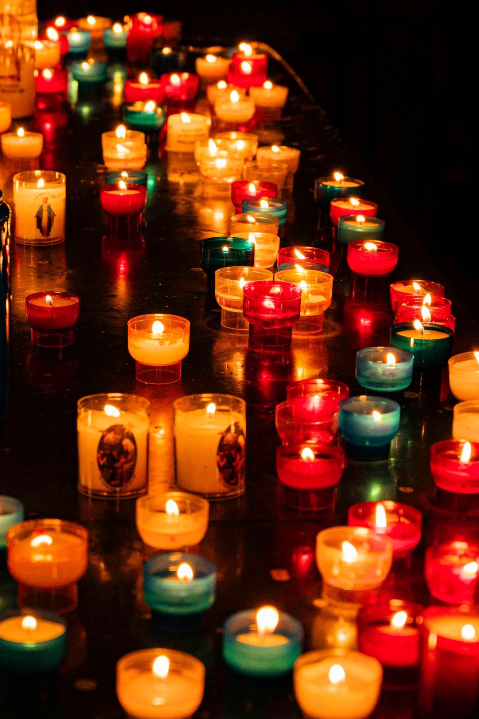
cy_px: 345
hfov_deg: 11.7
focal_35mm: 116
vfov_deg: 17.6
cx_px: -4
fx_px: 2316
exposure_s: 1/100
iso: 2000
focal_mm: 74
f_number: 6.3
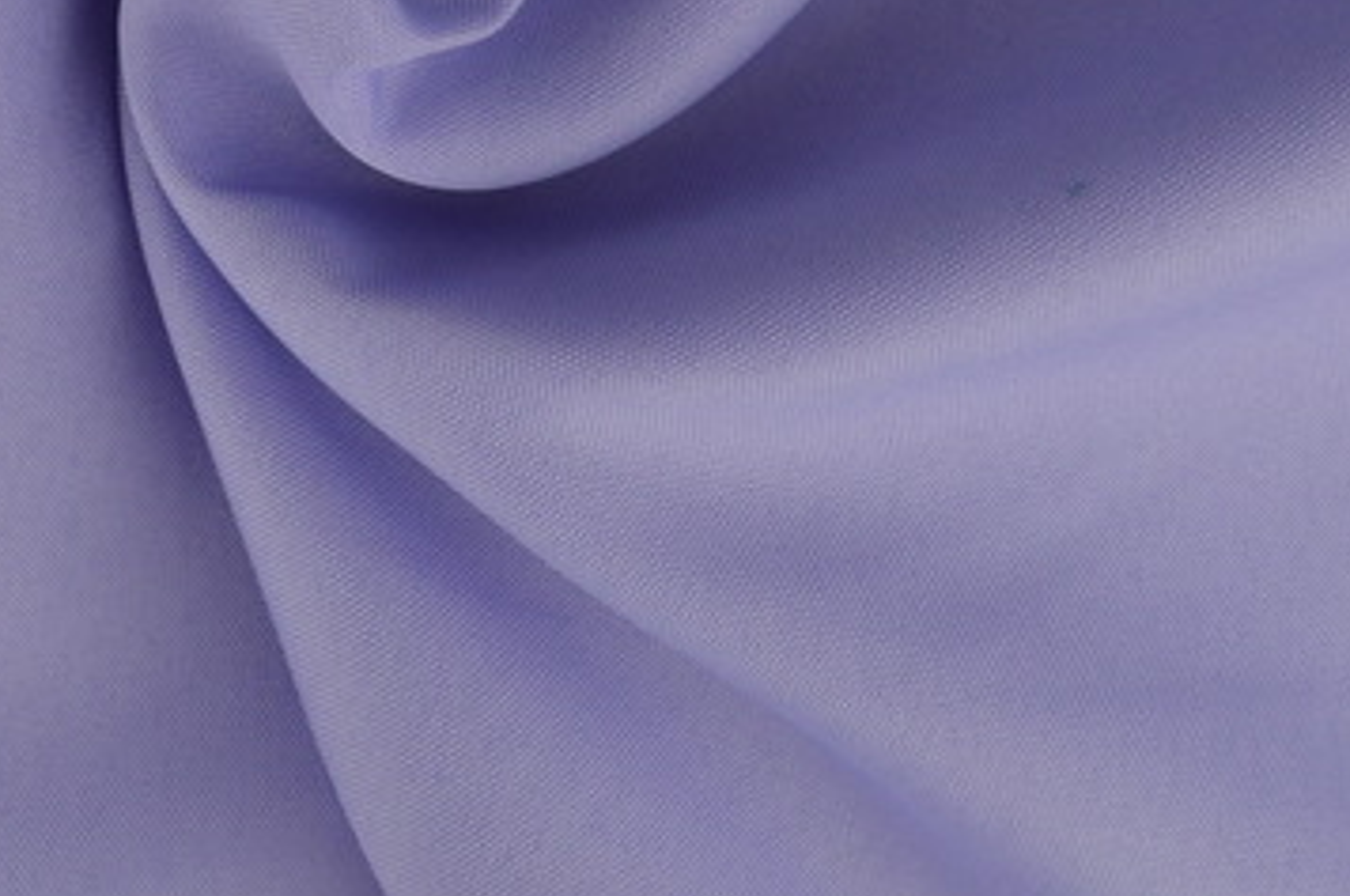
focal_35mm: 74
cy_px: 23
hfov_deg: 27.2
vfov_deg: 18.0
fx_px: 2771
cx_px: 431
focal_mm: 22
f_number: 8
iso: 400
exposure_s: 1/250
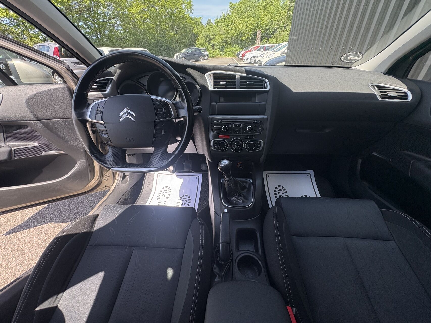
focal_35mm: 14
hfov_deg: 102.1
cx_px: 216
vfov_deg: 85.7
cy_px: 162
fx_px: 174
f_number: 2.2
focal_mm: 2.22
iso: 64
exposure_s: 1/308
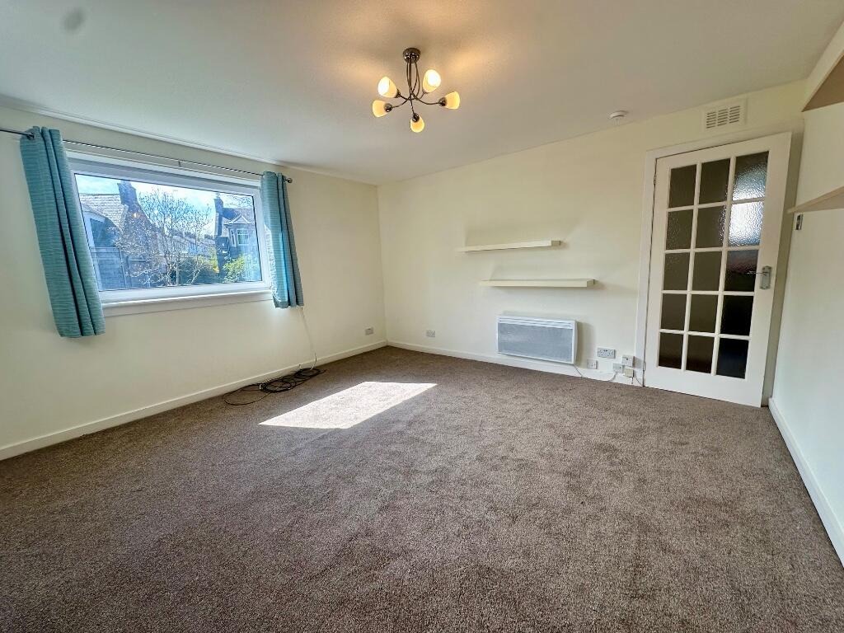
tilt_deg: -8.4
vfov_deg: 85.7
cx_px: 422
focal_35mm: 14
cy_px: 316
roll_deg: +3.4
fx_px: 341
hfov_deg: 102.1
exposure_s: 1/236
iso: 40
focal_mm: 2.22
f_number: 2.2
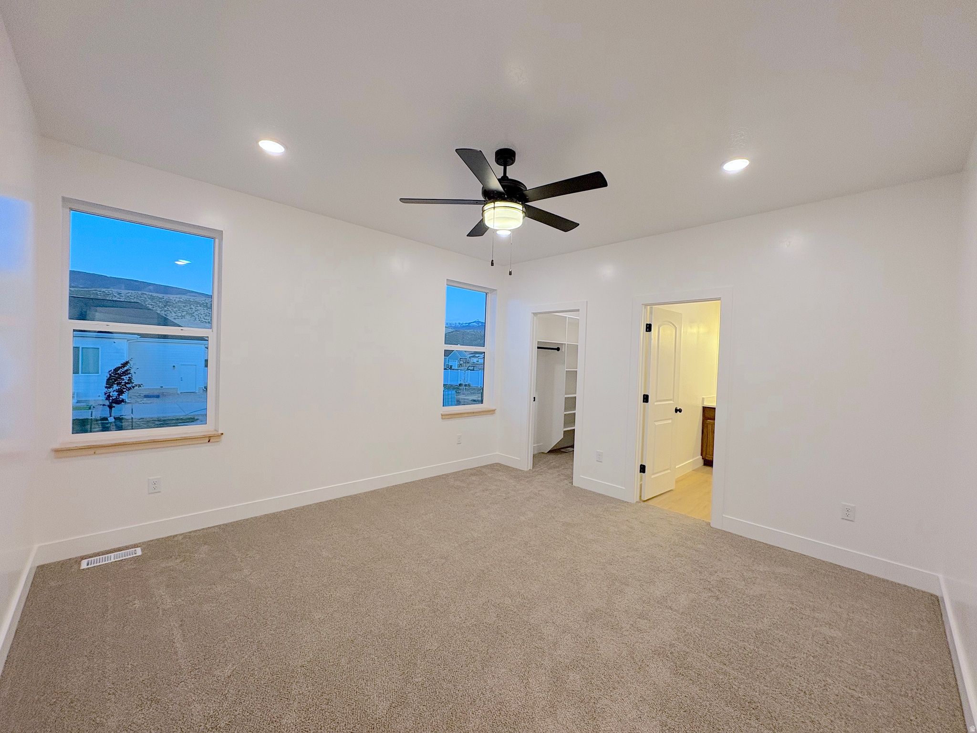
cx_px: 488
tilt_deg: -1.5
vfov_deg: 85.7
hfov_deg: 102.1
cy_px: 366
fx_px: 395
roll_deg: -1.6
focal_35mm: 14
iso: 200
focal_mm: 2.22
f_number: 2.2
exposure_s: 1/120
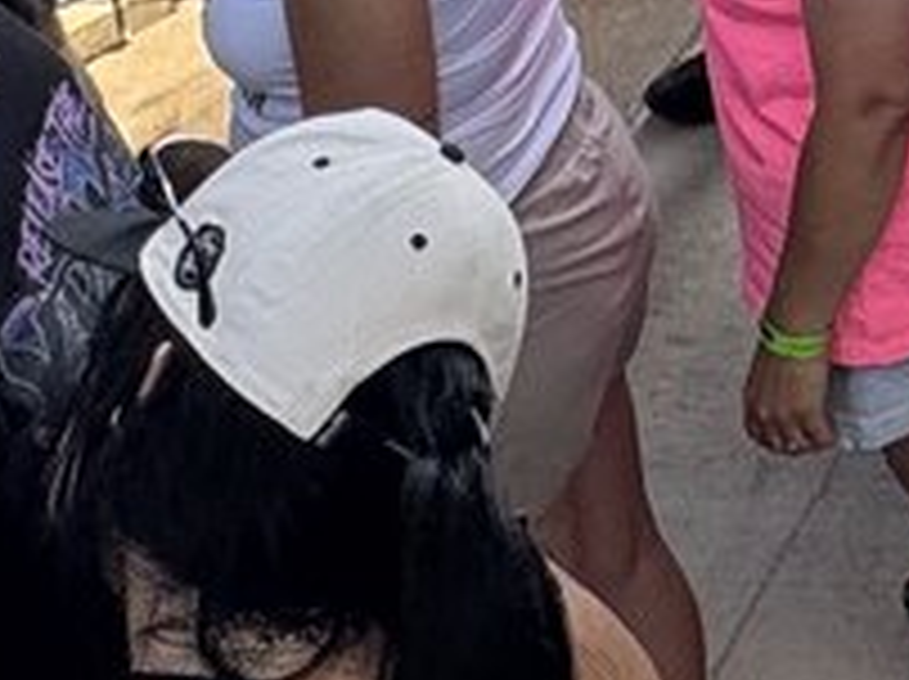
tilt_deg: -14.6
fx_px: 2911
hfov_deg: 14.8
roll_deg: +5.2
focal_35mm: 111
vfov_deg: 11.5
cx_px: 1768
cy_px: -833
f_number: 2.2
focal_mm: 2.22
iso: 40
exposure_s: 1/228
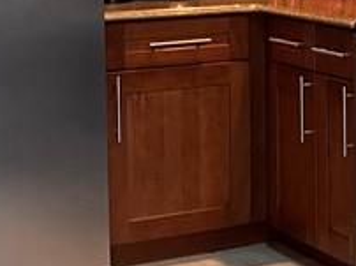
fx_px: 1356
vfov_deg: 11.0
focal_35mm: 132
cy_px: -69
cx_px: 460
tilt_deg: -1.9
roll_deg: +0.5
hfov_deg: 14.4
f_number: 1.6
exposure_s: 1/60
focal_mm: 5.1
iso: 250
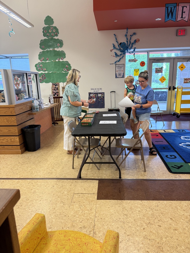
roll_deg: +0.8
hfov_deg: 56.8
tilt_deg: -14.3
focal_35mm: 24
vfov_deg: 71.6
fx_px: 176
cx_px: 95
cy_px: 126
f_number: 1.78
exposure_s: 1/120
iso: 125
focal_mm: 6.76
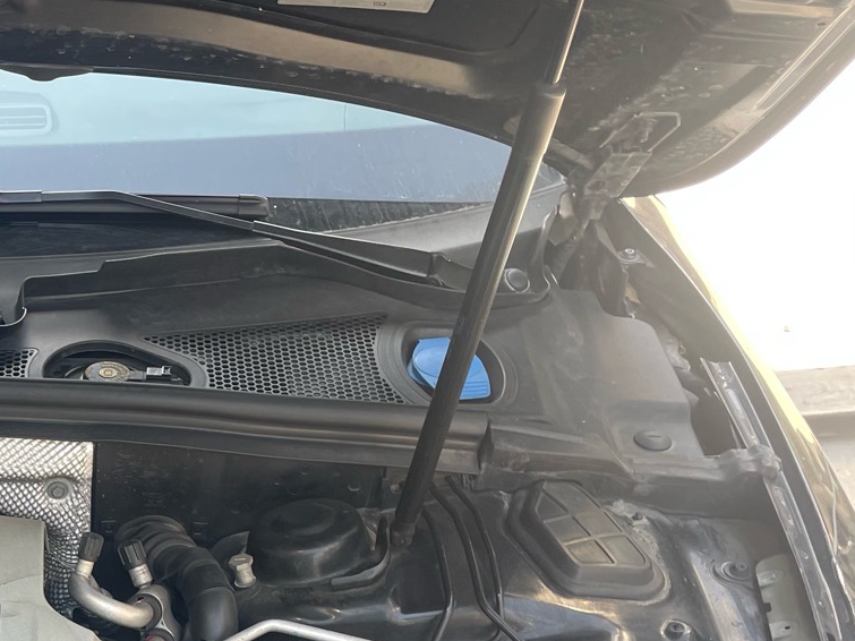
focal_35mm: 62
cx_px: -145
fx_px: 1531
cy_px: 691
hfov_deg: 27.7
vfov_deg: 22.4
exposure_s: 1/121
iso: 40
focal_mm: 4.2
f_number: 1.6
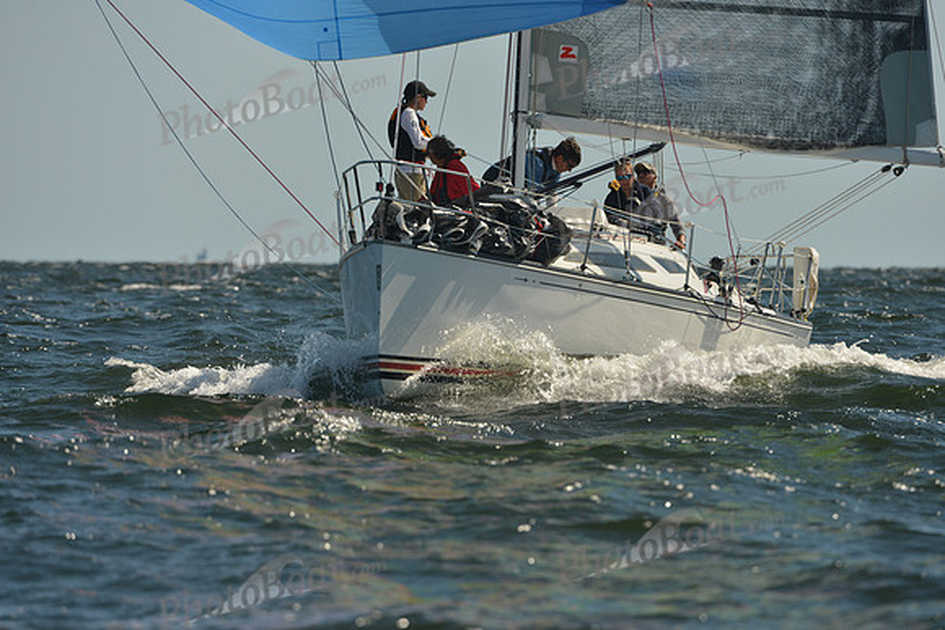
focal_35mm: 400
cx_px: 472
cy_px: 315
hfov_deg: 5.2
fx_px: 10502
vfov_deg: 3.4
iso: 320
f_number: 7.1
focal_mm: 400
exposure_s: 1/1600
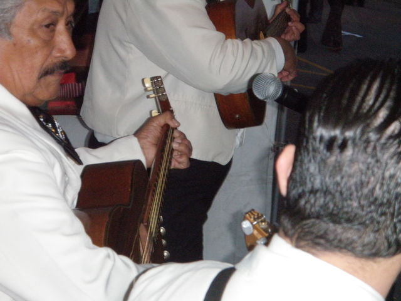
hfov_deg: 17.3
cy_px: 150
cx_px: 200
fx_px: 1321
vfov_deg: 13.0
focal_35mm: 114
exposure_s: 1/100
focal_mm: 20.1
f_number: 5
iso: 640
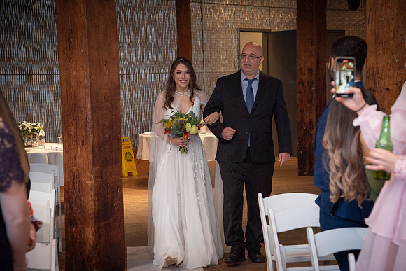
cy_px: 136
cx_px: 203
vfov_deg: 16.1
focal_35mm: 85
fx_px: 959
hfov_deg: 23.9
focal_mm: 85
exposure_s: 1/125
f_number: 5
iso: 800
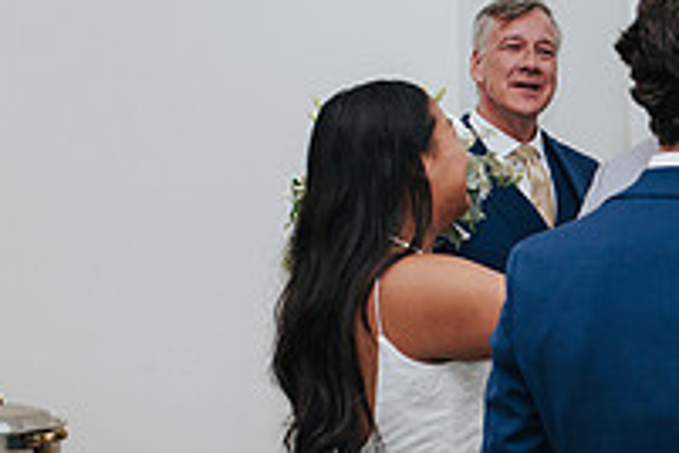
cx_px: 824
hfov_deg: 19.0
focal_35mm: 101
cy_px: 352
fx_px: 1905
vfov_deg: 13.5
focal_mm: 35
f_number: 3.5
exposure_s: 1/200
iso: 800
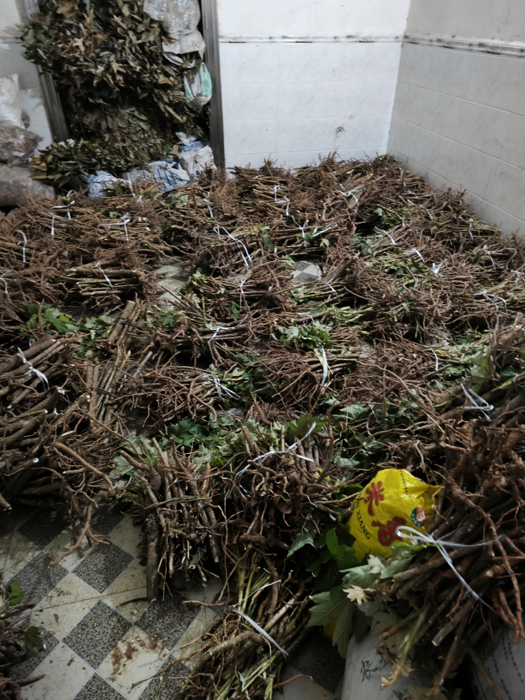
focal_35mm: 23
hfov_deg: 58.9
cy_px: 350
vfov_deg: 73.9
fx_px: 465
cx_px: 262
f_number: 1.8
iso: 1250
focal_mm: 5.43
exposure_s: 1/25
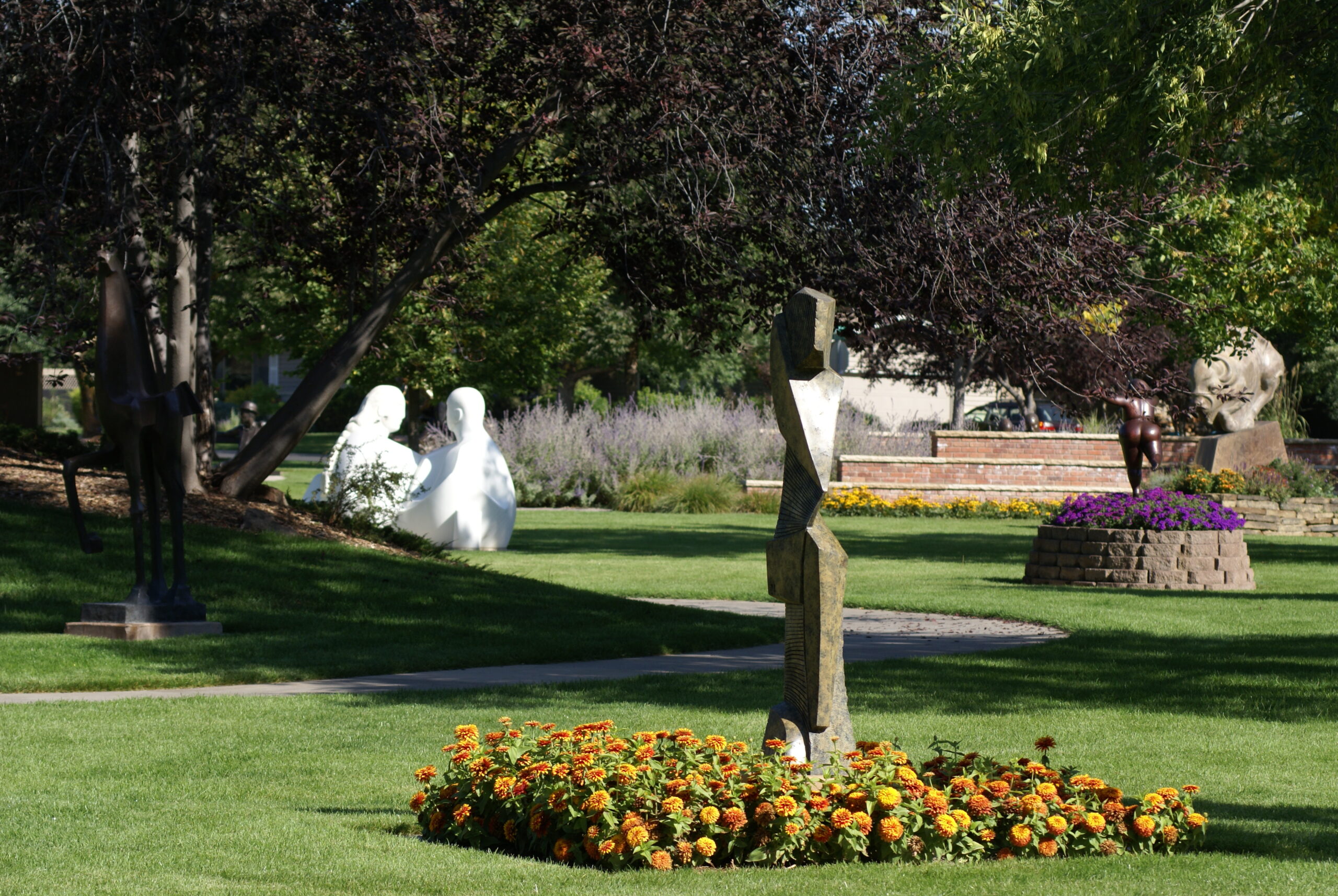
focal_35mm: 165
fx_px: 6140
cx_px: 669
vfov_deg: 8.3
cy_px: 448
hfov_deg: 12.4
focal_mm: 110
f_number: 7.1
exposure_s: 1/200
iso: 100
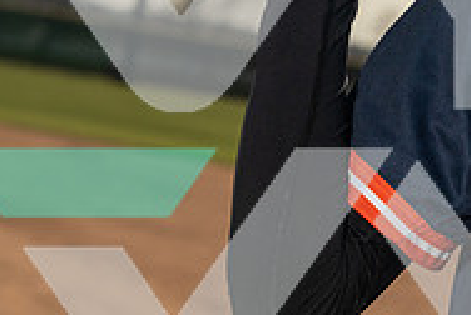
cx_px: 601
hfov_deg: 10.7
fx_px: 2464
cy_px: -21
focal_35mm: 188
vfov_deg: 7.3
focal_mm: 61
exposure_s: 1/200
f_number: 5
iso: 500
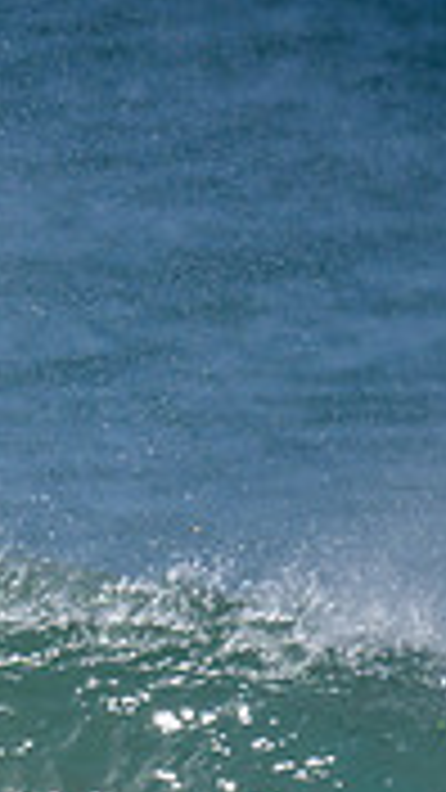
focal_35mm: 3790
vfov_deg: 0.6
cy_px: 724
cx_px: -654
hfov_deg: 0.3
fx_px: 79682
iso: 220
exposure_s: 1/2000
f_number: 6.3
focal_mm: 800
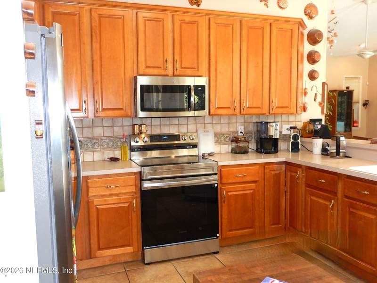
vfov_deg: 45.4
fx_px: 338
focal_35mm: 31
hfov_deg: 58.4
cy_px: 142
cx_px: 188
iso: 250
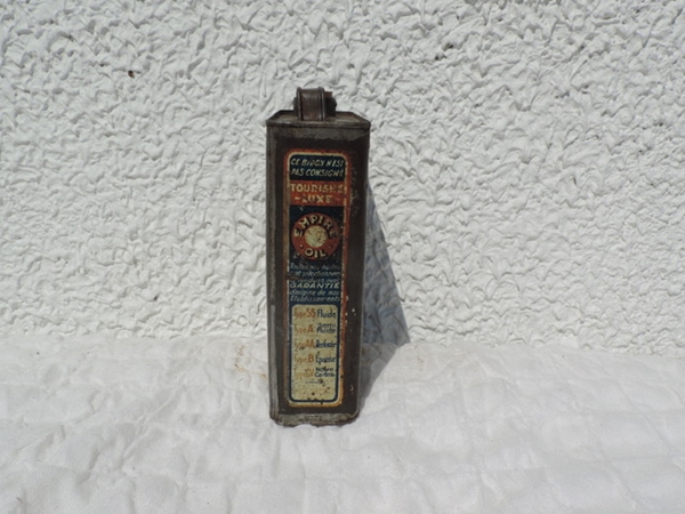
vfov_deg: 49.7
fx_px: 554
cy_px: 257
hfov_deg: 63.4
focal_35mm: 28
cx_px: 342
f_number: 5.4
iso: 80
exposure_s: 1/1250
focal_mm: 4.9
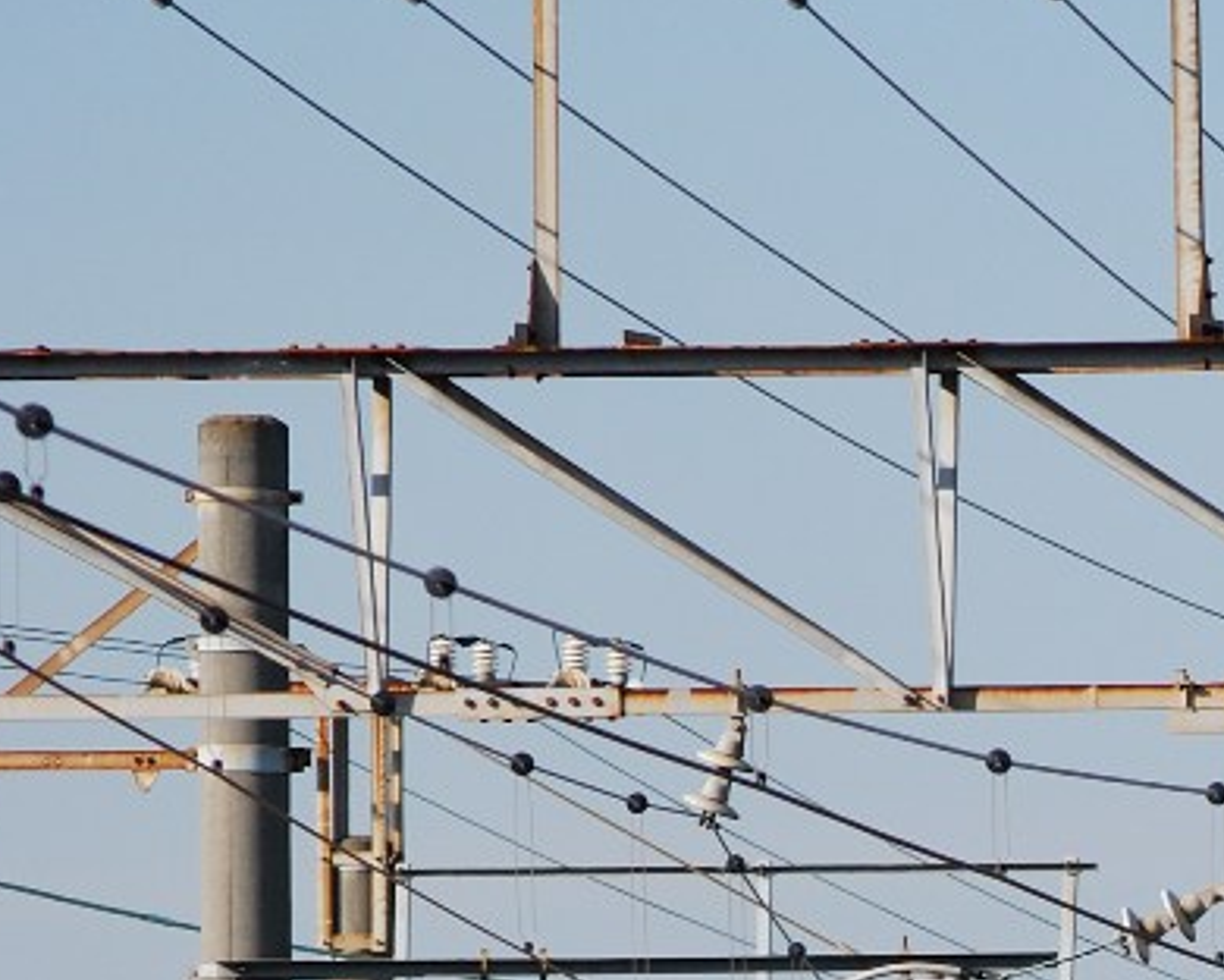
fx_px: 20866
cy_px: 1828
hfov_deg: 3.4
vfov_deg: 2.7
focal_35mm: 576
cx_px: 1659
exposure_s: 1/500
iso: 200
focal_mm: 98
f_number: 6.3
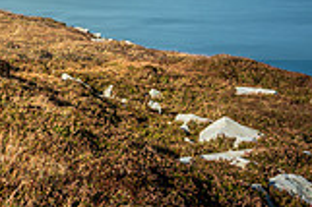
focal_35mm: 90
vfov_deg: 13.9
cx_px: -128
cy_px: -129
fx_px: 779
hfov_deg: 20.1
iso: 50
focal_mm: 25
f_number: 9
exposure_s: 30
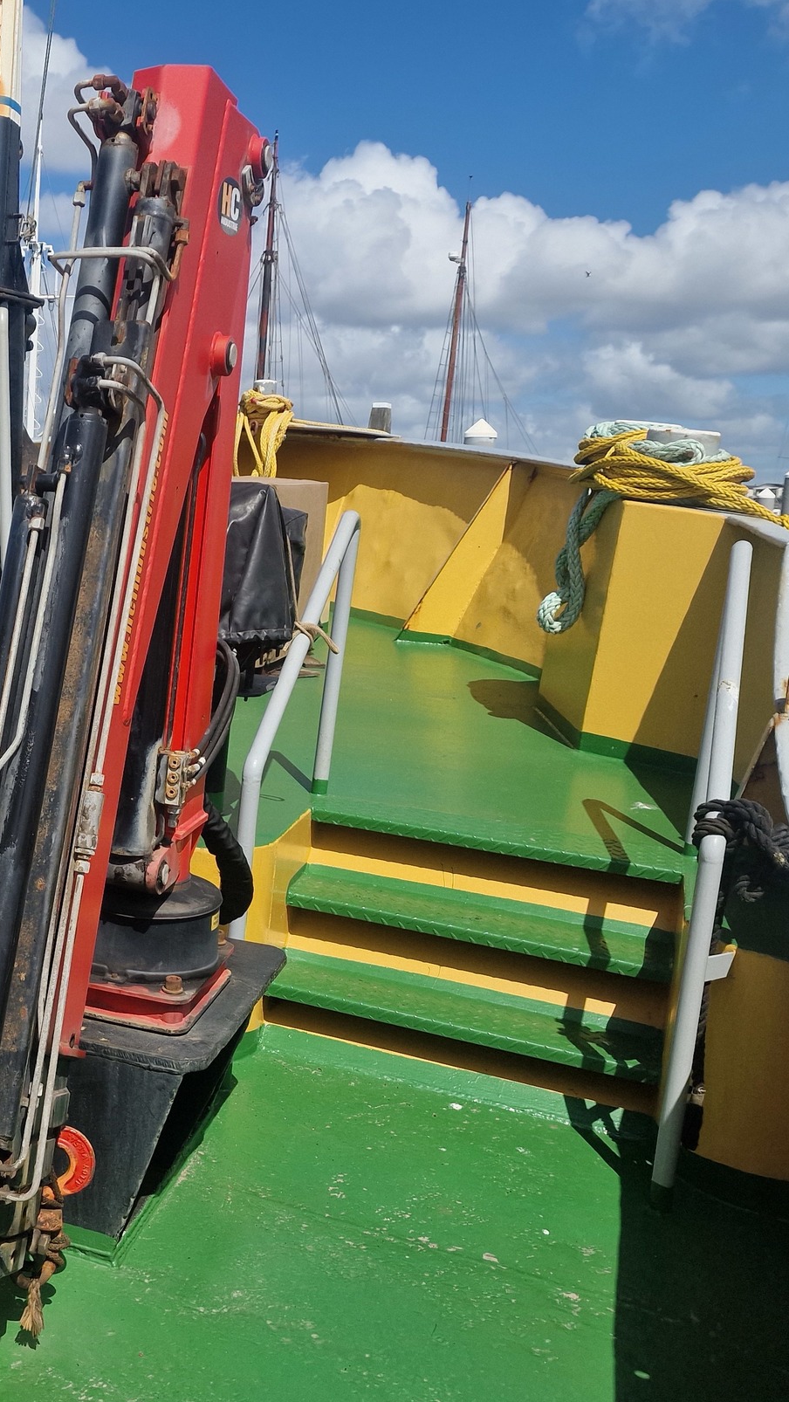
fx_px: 1450
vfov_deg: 51.5
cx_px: -13
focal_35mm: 39
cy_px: 776
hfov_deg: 28.4
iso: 50
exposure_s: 1/2536
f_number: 1.8
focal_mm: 6.4
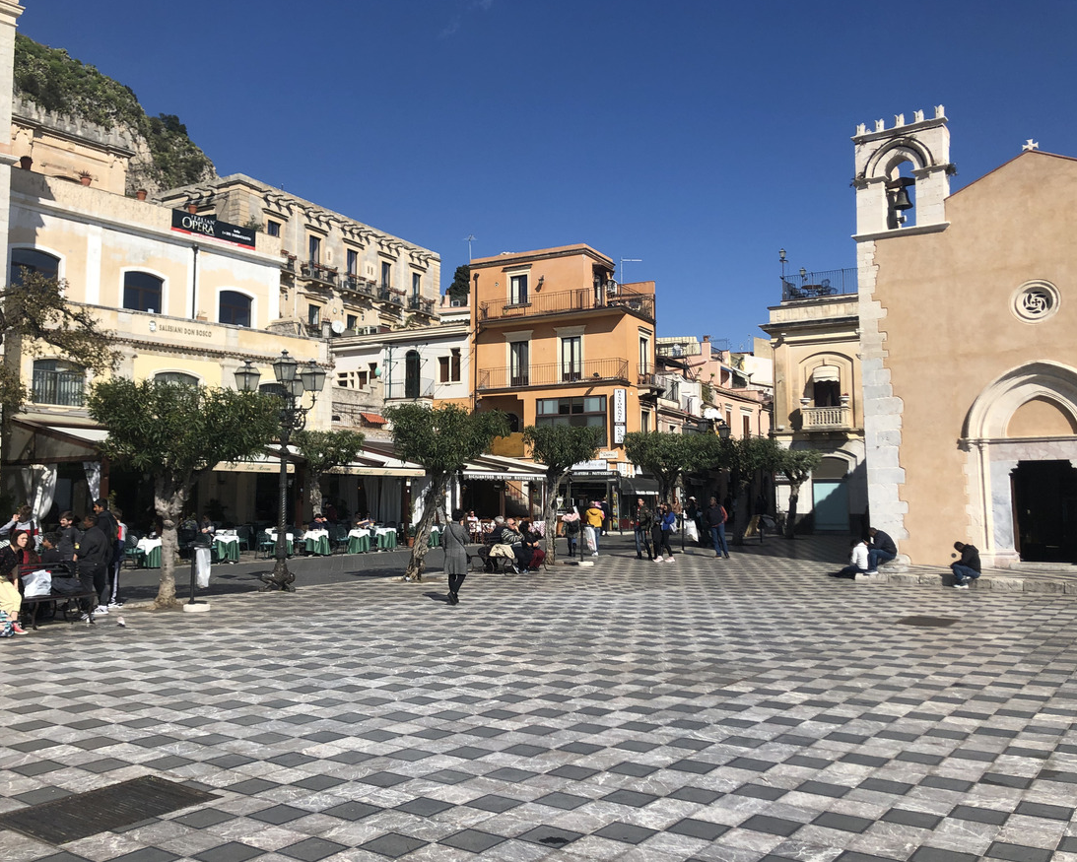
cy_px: 421
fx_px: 957
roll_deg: +0.3
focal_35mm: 30
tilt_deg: +4.9
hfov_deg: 58.7
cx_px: 495
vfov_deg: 48.5
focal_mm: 4
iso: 25
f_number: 1.8
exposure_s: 1/3436
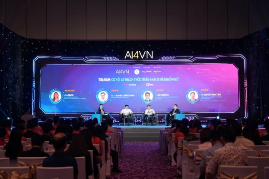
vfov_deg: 24.2
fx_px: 419
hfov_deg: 35.6
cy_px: 90
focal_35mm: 56
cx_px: 134
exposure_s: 1/200
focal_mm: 56
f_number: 2.8
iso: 500
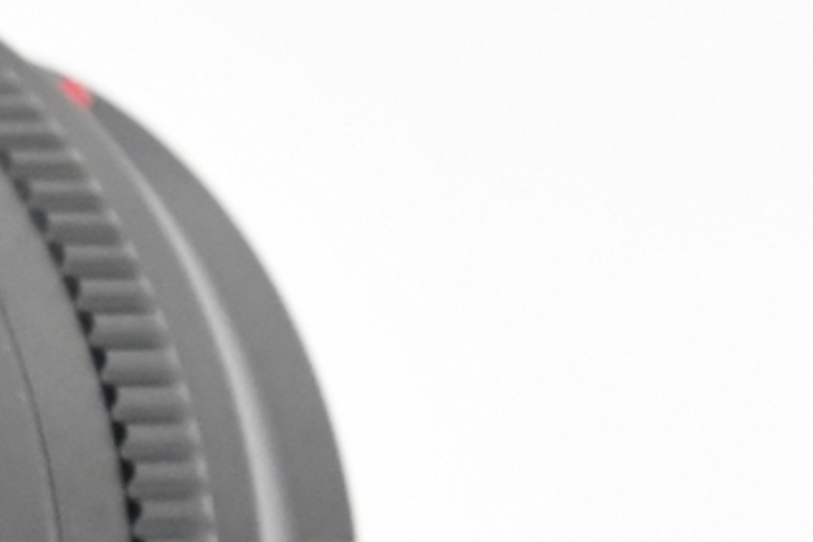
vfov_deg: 2.9
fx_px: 10546
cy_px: 610
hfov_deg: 4.4
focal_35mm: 467
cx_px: -780
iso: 2000
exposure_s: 1/160
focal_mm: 50
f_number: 7.1
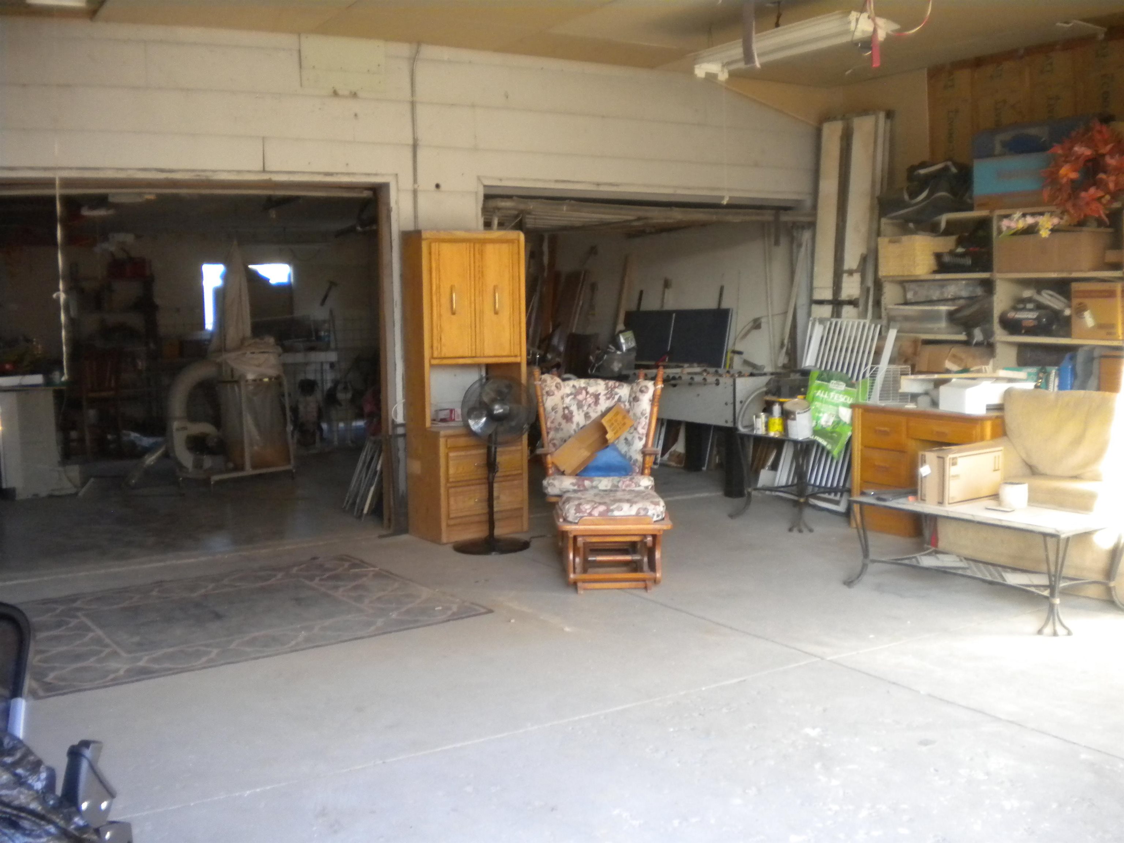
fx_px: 1136
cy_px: 422
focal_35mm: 35
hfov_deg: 52.6
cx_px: 562
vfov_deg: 40.7
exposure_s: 1/43.5
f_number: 3.1
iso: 400
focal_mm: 6.3
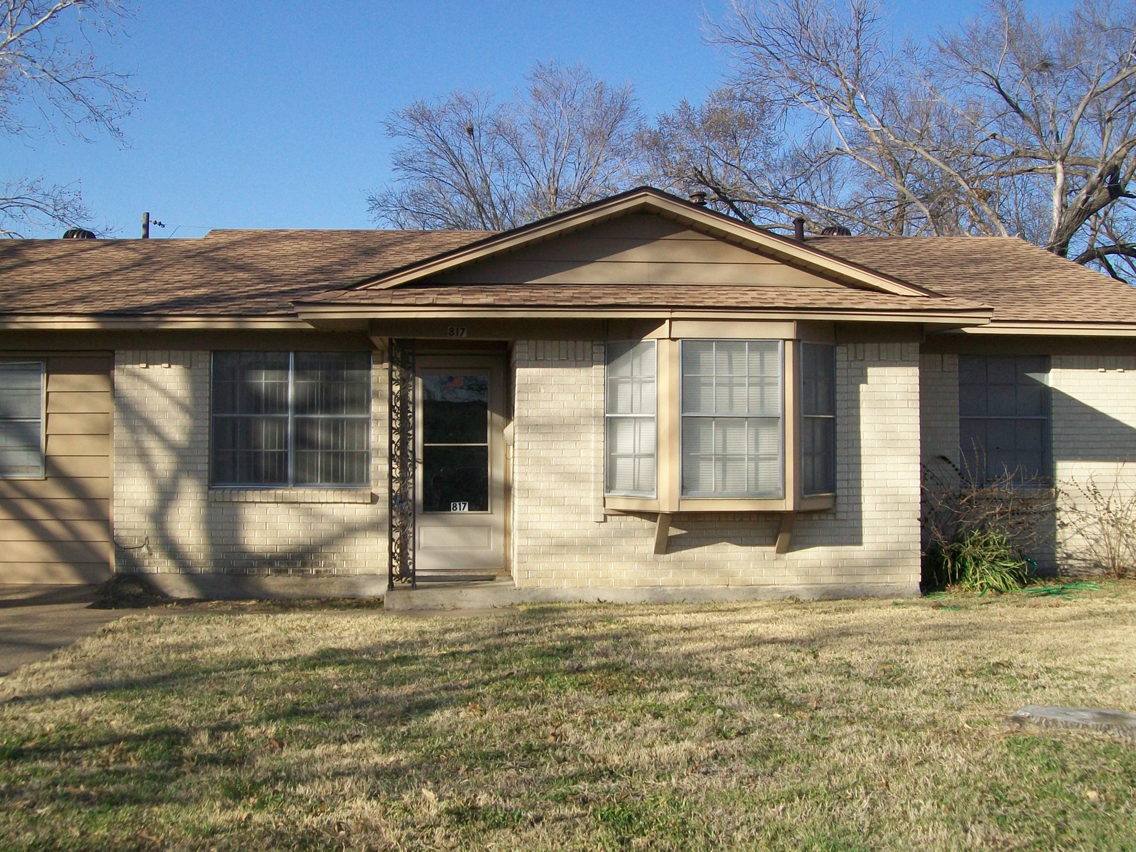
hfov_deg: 47.9
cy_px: 401
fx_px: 1280
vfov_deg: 36.8
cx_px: 564
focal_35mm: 39
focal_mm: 6
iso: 64
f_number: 4.8
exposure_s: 1/320
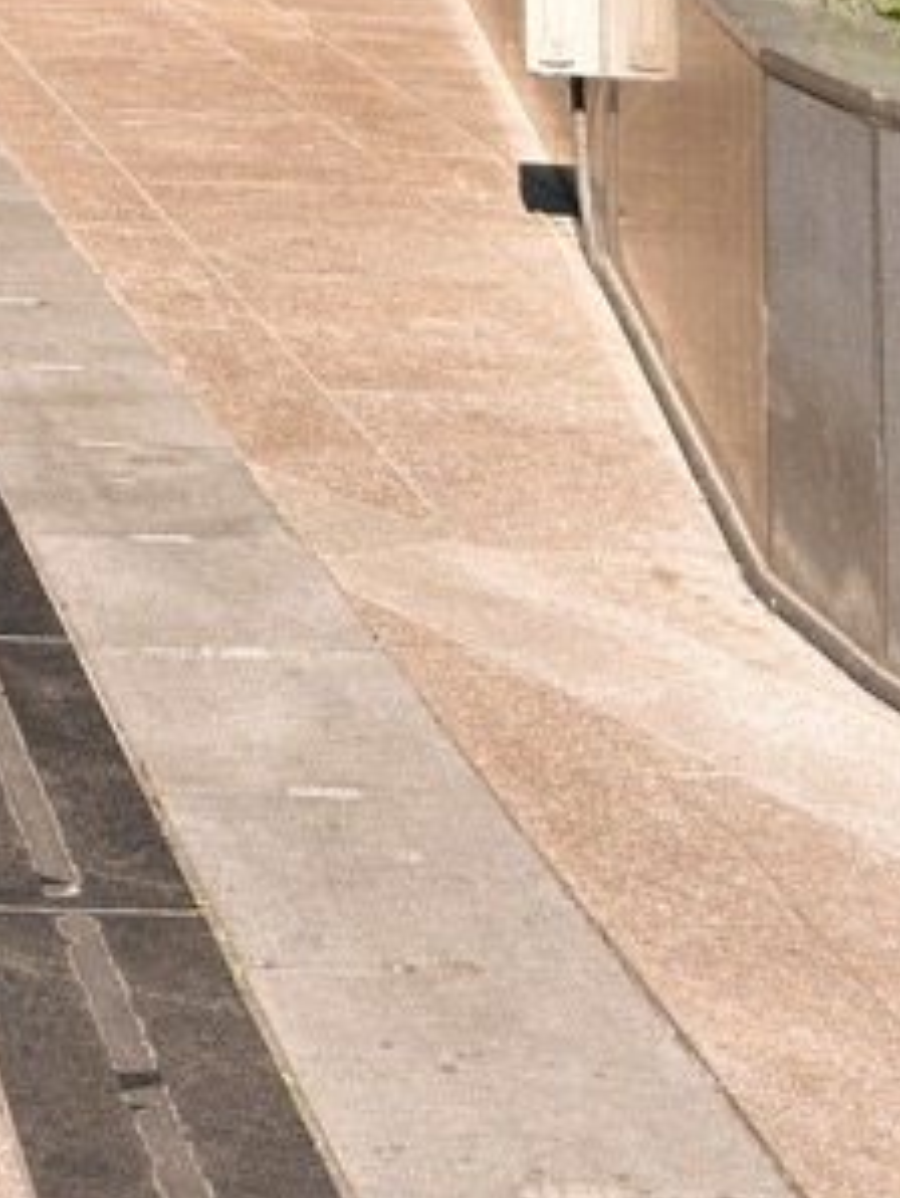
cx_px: -538
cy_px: -756
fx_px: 3566
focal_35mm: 103
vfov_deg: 16.7
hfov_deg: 13.4
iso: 64
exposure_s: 1/2304
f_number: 1.78
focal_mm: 6.76
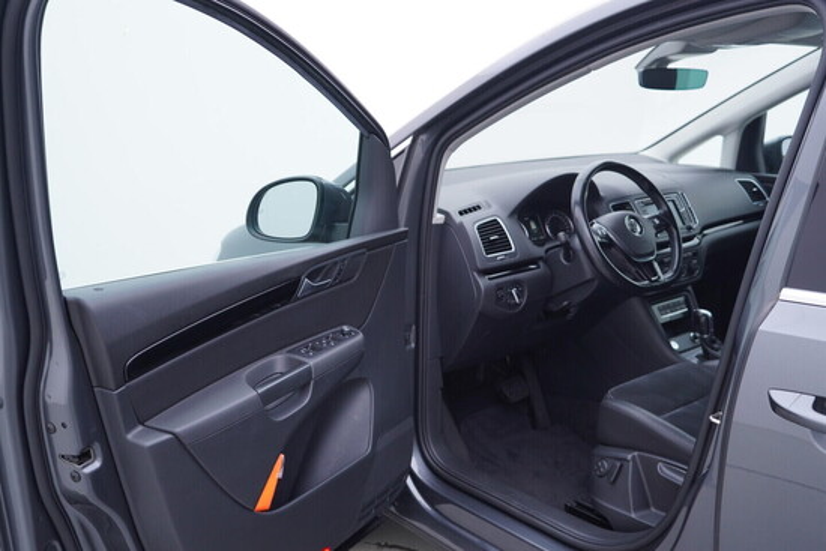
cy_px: 276
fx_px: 826
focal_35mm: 36
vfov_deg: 36.9
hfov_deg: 53.1
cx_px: 413
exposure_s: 1/50
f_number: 3.2
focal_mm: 24
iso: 125
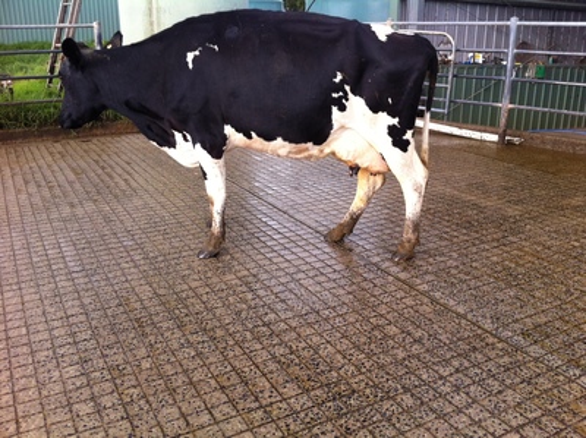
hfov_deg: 52.7
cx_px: 293
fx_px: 592
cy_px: 219
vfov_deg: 40.6
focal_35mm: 35
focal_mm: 3.85
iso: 80
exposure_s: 1/219
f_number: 2.8
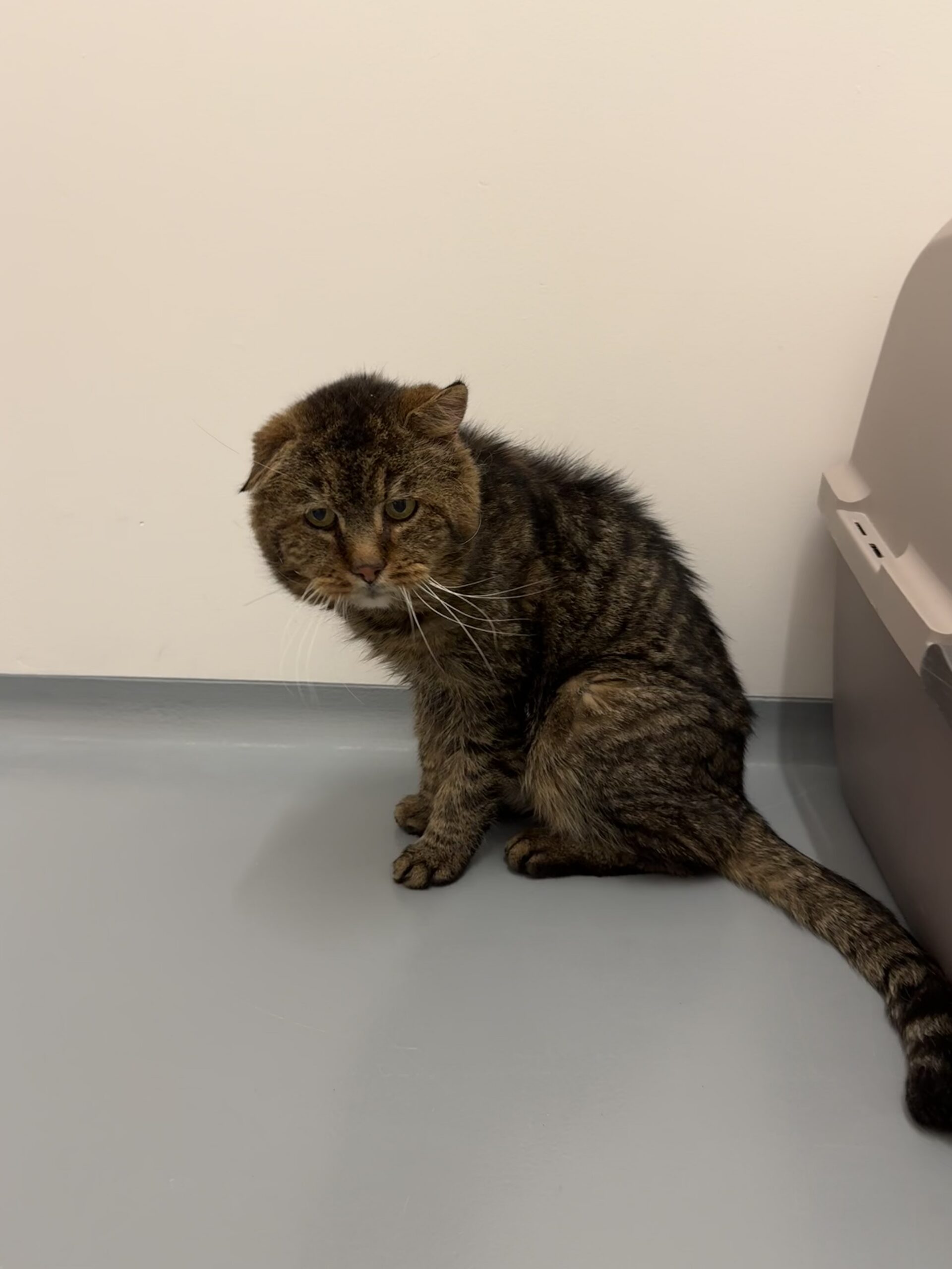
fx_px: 880
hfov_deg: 56.8
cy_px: 634
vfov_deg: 71.6
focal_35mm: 24
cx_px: 476
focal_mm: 6.76
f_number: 1.78
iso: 125
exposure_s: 1/50
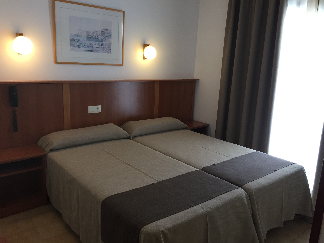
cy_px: 122
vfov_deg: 48.2
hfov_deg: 61.7
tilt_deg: -12.2
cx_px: 162
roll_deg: -2.4
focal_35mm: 29
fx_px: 271
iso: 160
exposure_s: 1/33
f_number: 2.2
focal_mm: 4.15
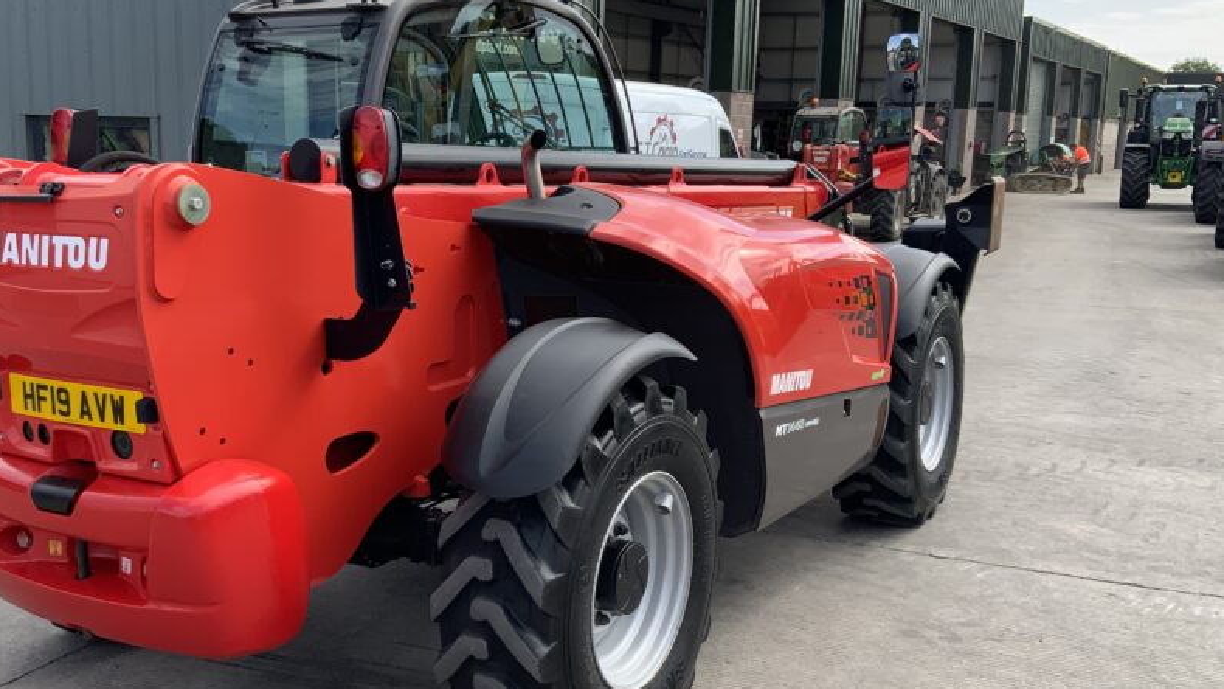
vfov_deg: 29.0
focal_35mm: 41
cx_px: 543
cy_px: 383
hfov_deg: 49.3
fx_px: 1331
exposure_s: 1/599
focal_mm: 3
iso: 16
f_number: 1.8
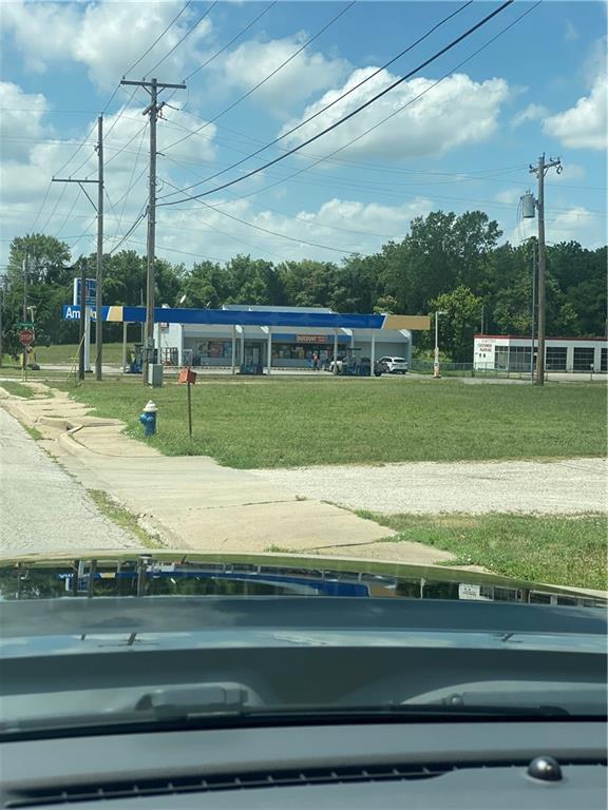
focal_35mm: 52
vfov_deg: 36.8
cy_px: 405
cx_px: 304
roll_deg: -1.6
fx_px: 1218
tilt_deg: -3.3
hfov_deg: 28.0
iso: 20
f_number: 2
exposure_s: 1/1410
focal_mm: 6
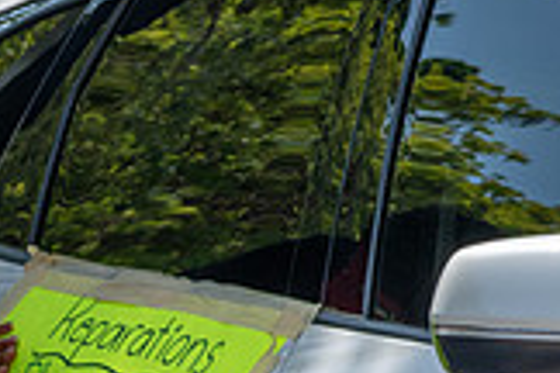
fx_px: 9193
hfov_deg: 3.5
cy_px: 451
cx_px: -24
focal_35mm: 591
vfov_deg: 2.3
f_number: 7.1
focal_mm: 110
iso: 200
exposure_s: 1/800
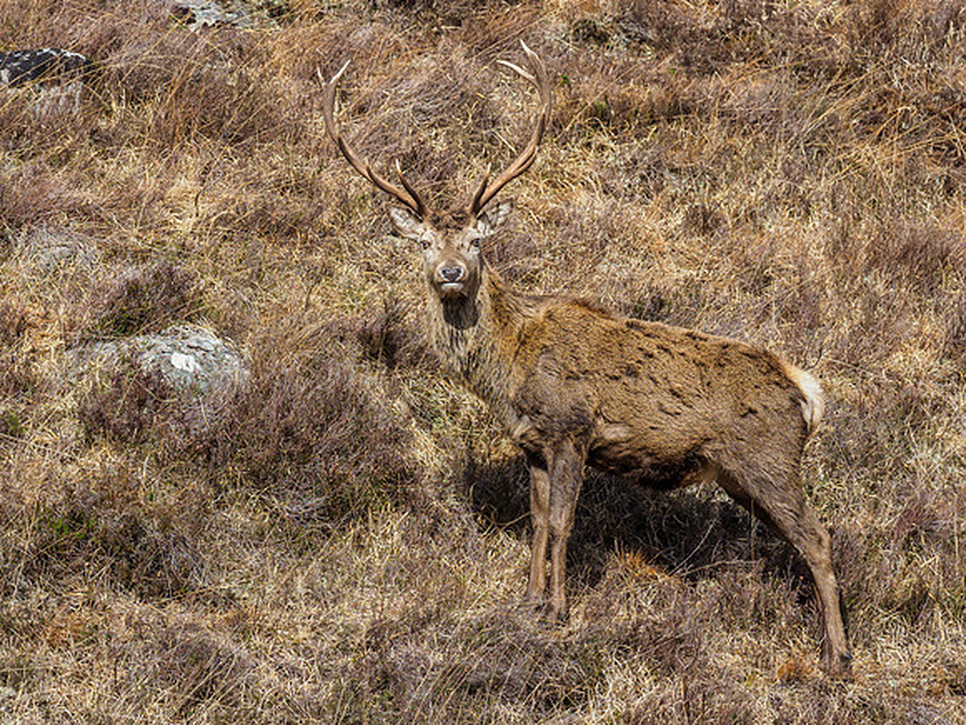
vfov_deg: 2.0
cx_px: 492
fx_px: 20882
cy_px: 305
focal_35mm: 748
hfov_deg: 2.7
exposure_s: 1/1000
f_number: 4.5
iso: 200
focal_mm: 300
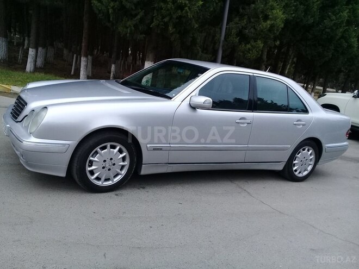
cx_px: 180
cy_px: 134
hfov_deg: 58.4
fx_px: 321
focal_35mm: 31
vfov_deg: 45.4
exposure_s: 1/538
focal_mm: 3.3
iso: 50
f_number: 2.2
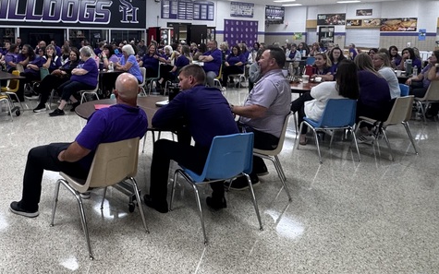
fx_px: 383
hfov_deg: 58.0
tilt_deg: -5.3
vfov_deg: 38.6
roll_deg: -0.5
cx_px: 138
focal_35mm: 32
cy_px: 75
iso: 200
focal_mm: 2.22
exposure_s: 1/60
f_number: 2.2
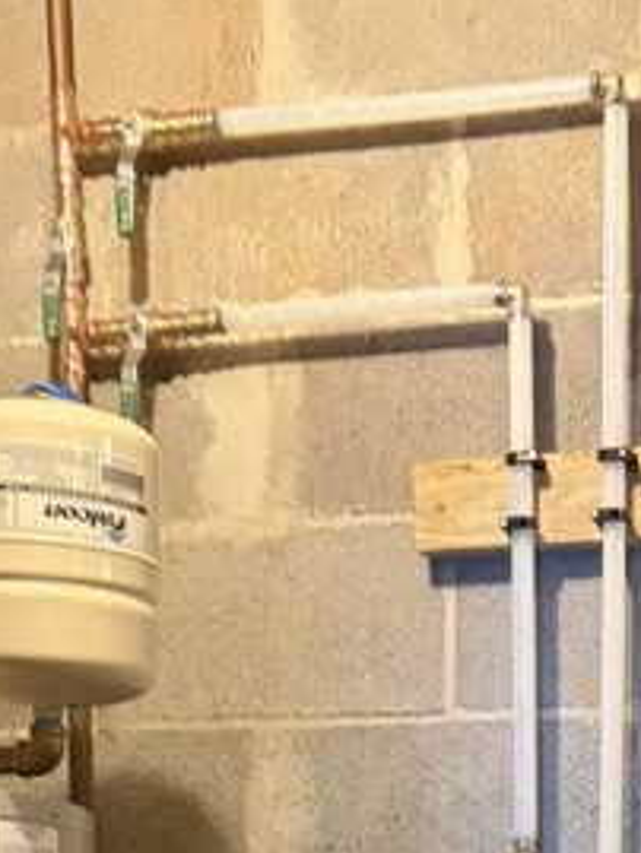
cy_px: 1440
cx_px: 593
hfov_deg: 14.8
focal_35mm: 99
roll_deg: -0.7
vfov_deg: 17.0
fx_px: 2442
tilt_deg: -5.1
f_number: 1.6
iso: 500
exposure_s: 1/30
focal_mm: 5.96
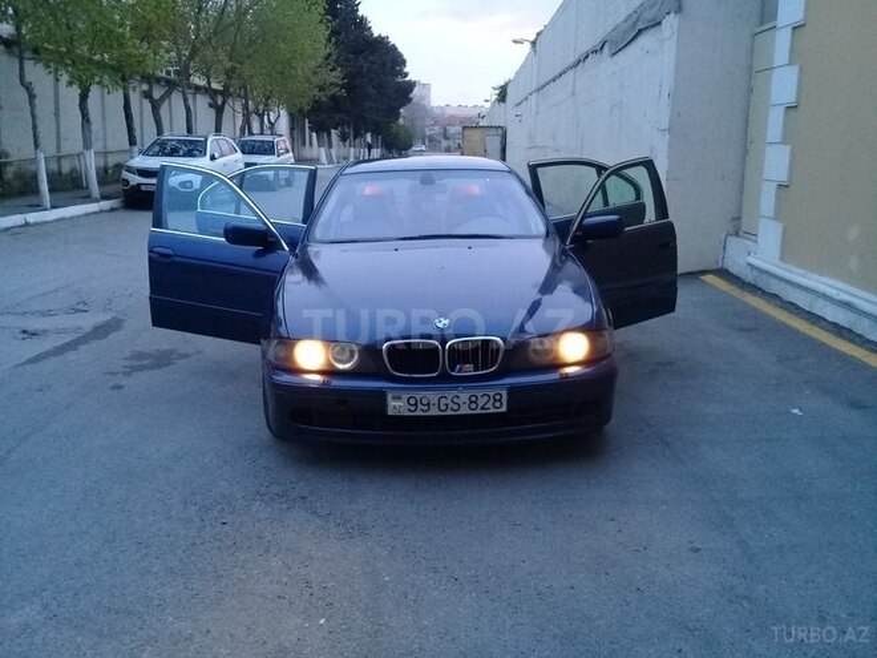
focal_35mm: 31
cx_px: 438
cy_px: 329
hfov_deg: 58.4
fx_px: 785
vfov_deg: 45.4
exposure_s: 1/25
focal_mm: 3.3
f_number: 2.2
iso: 200
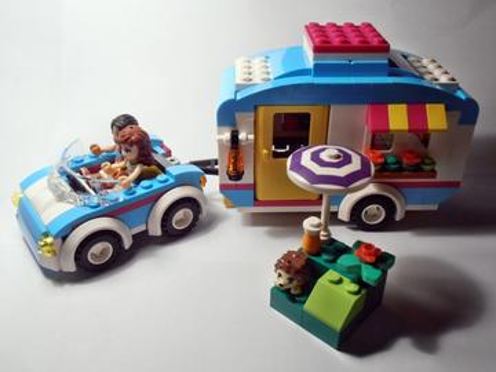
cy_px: 186
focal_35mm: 37
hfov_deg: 50.1
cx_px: 248
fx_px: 530
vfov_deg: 38.7
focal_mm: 6.61
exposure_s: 1/40
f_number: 3.9
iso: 80
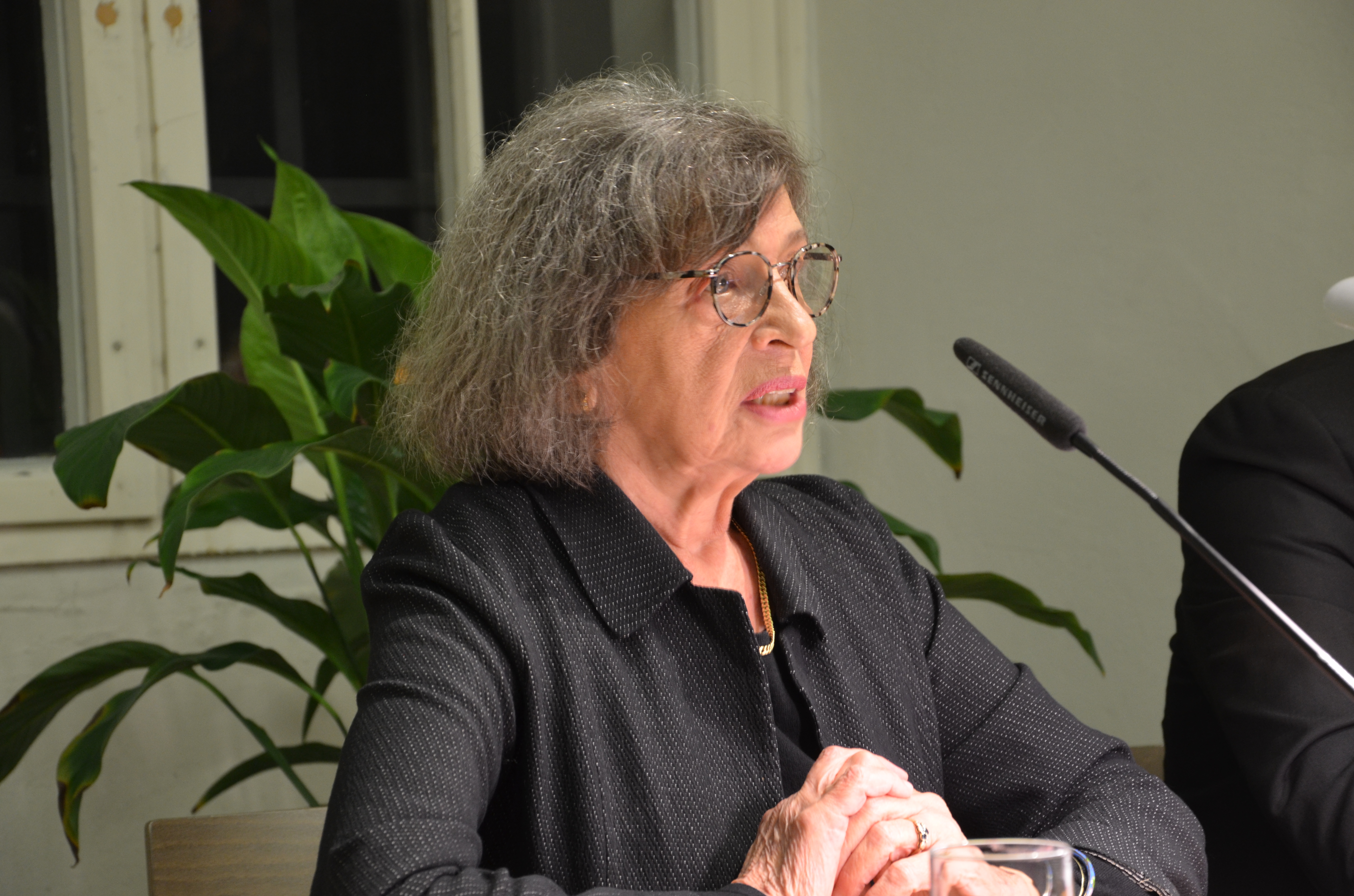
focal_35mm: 105
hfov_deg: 19.5
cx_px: 677
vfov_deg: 13.0
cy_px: 448
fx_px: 3941
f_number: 5.3
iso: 800
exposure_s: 1/6
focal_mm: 70
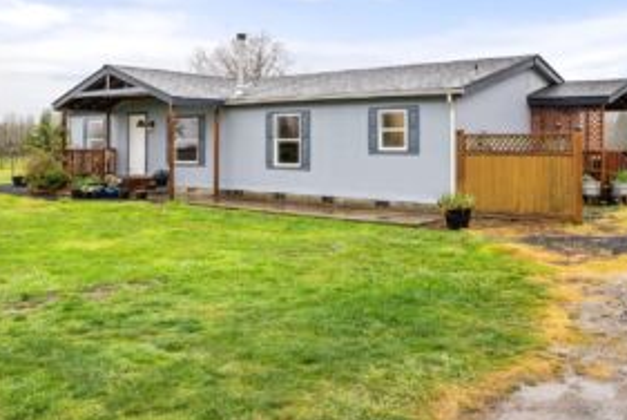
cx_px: 350
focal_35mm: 37
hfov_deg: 51.7
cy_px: 135
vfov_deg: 35.6
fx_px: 645
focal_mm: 26
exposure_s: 1/3
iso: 80
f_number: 22
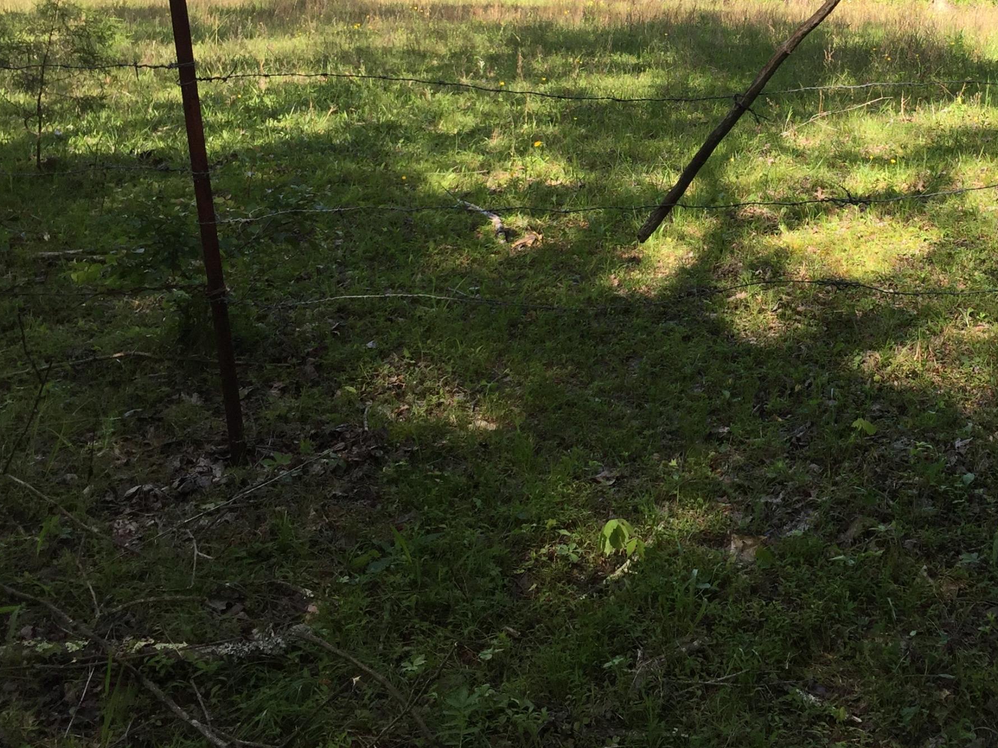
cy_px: 119
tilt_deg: -9.3
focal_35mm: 49
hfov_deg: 37.6
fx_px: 1413
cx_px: 793
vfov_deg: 28.8
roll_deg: -4.2
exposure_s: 1/638
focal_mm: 4.15
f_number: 2.2
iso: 32
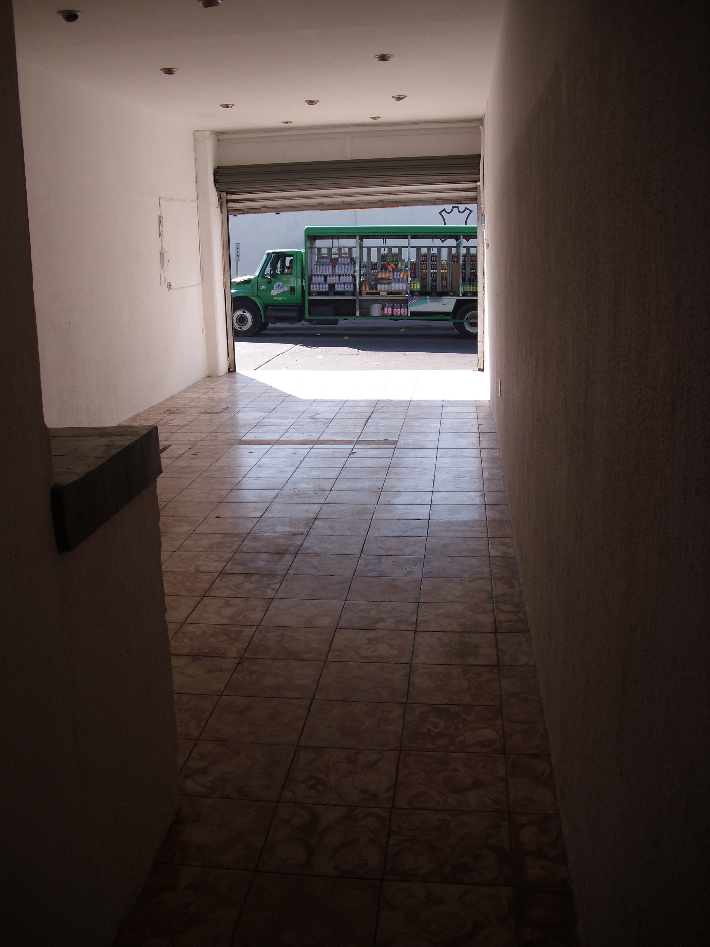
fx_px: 985
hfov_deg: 39.7
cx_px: 355
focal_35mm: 36
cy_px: 474
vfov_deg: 51.4
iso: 80
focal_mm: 6.3
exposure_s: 1/500
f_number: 3.1
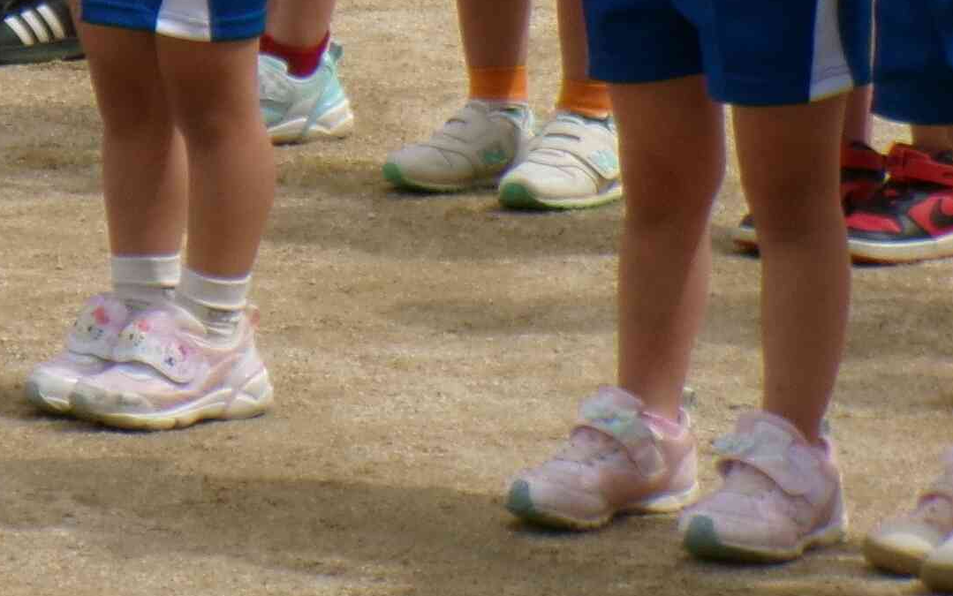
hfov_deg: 5.1
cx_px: -306
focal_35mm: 412
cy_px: -563
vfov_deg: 3.2
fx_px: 10703
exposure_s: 1/550
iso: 100
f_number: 6.2
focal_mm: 20.6
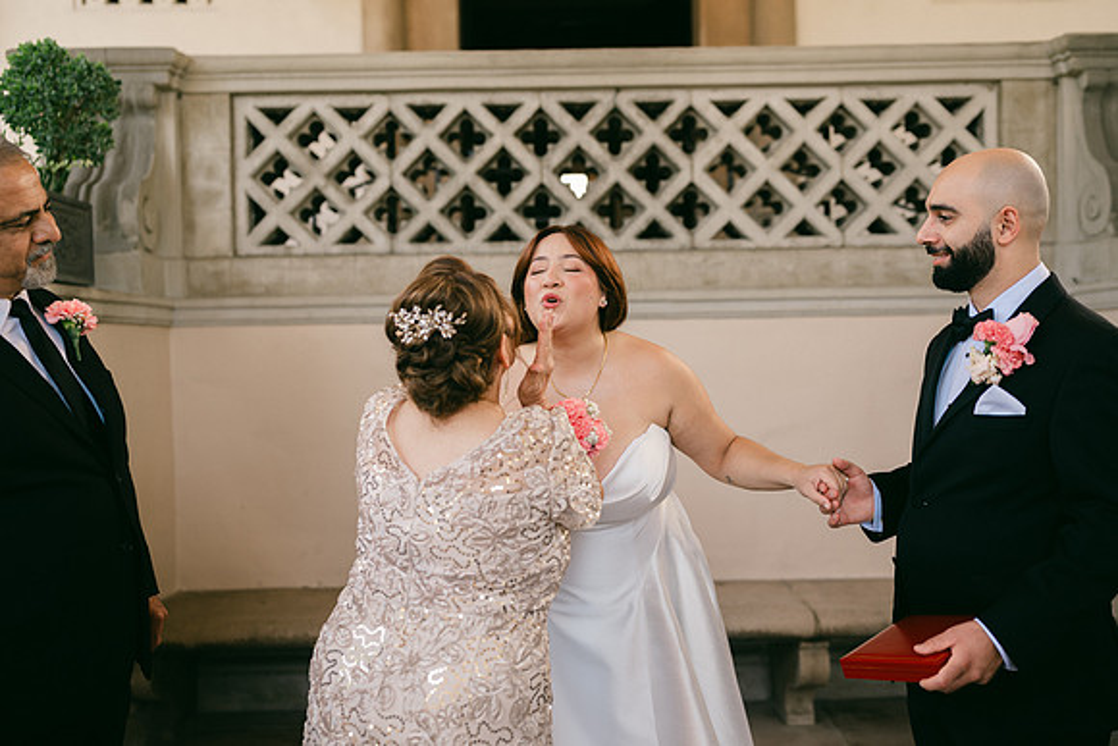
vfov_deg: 37.9
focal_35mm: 35
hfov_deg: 54.4
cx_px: 559
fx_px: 1087
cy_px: 373
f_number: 2
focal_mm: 35
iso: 160
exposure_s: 1/640
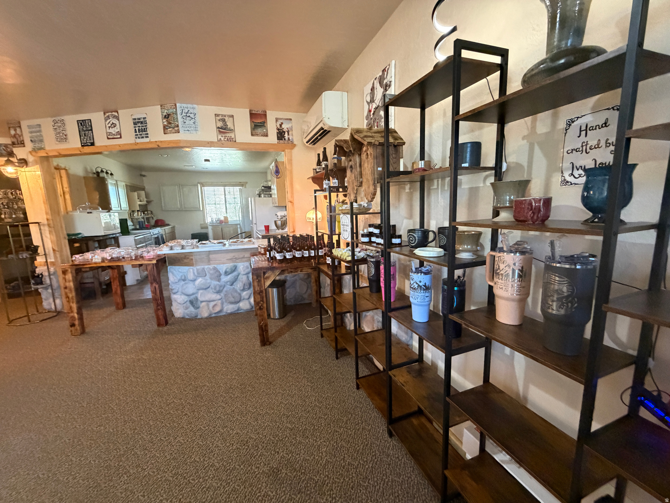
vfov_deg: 85.7
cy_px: 252
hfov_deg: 102.1
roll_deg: +2.4
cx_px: 335
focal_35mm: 14
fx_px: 271
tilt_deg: -9.1
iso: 1000
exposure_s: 1/60
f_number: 2.2
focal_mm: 2.22
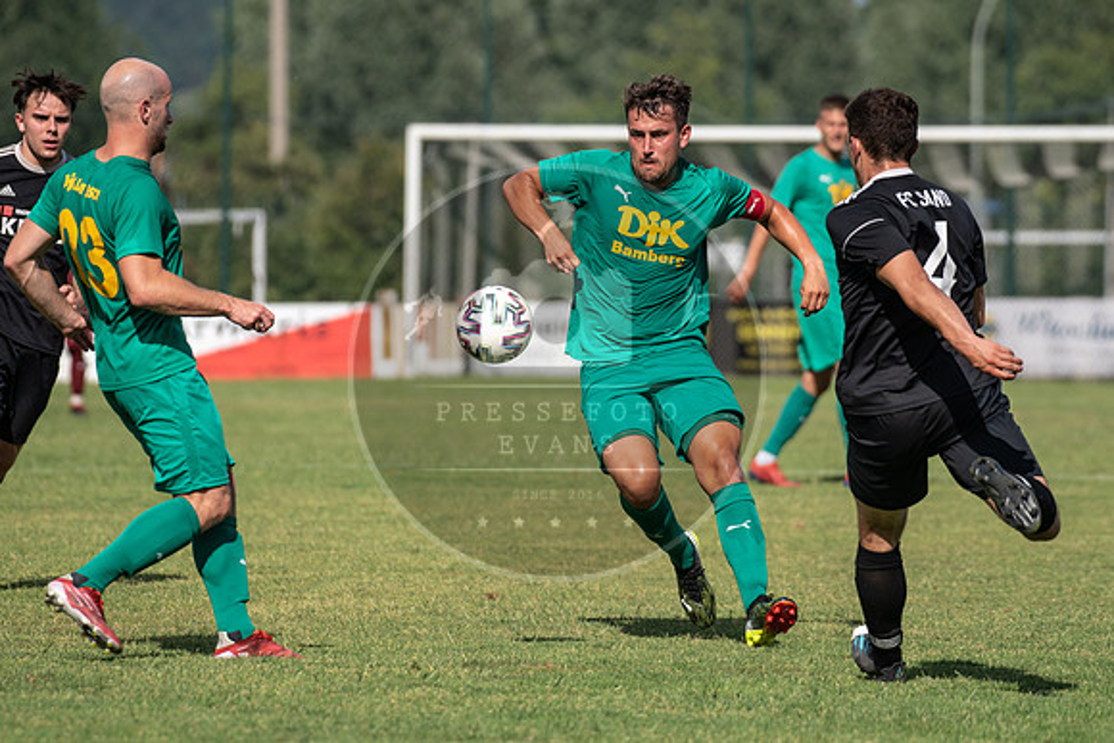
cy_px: 302
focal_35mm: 357
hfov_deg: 5.8
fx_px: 11040
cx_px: 607
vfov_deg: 3.9
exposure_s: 1/1600
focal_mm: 300
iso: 160
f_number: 5.6
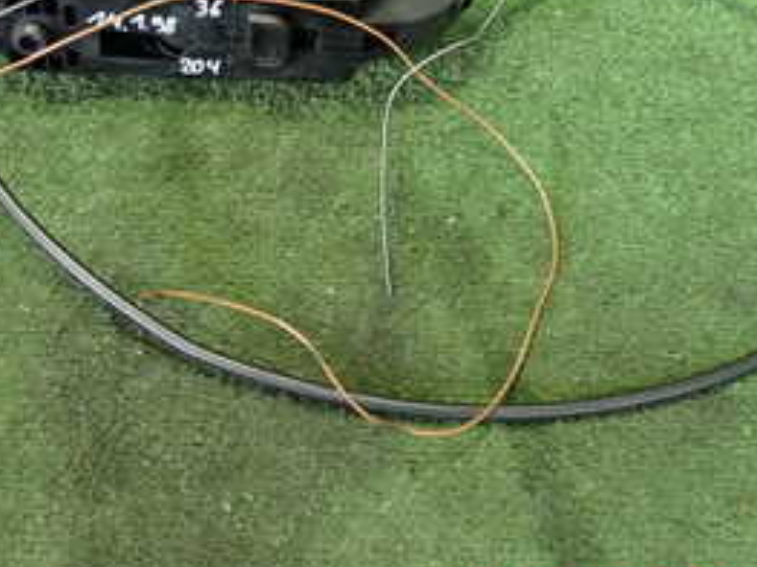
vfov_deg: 24.4
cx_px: 265
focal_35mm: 57
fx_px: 1246
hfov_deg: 33.6
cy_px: -12
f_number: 2
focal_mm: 4.5
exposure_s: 1/30
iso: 500
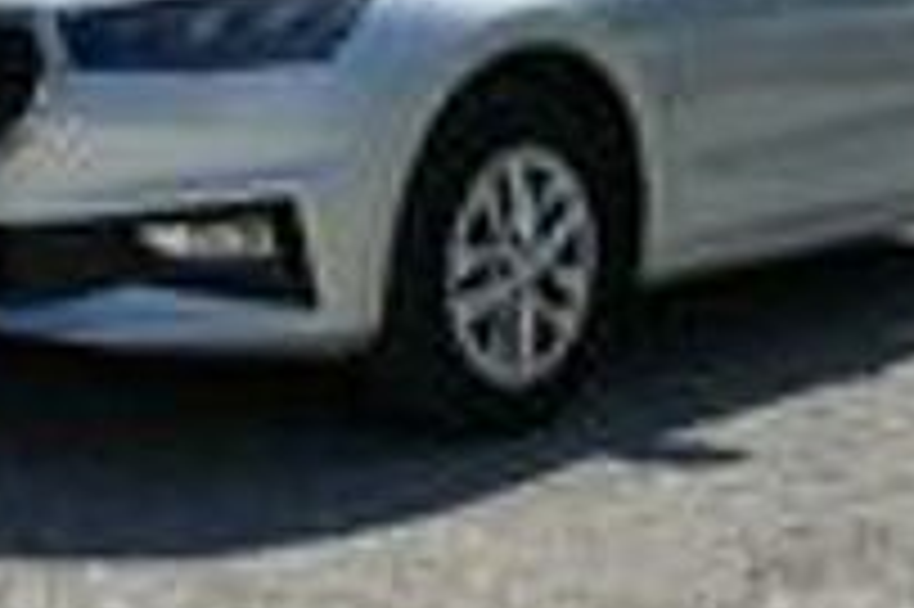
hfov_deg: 28.4
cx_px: 392
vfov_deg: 18.5
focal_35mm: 71
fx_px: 1801
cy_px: -52
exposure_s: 1/2000
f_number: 3
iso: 125
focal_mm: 11.1
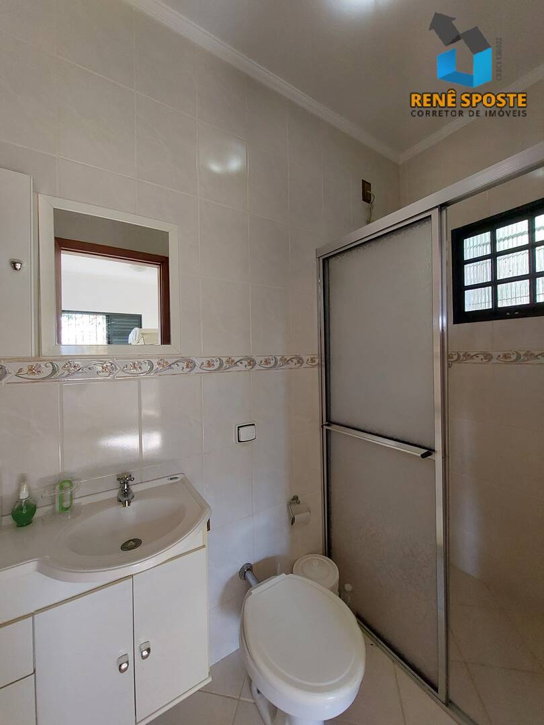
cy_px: 362
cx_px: 272
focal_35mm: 13
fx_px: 272
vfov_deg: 106.2
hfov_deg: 89.9
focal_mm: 1.74
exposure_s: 1/60
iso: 200
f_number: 2.2
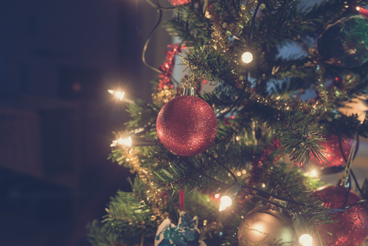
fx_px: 358
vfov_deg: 37.9
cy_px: 123
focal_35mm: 35
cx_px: 184
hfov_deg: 54.4
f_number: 5
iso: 100
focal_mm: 35
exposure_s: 2
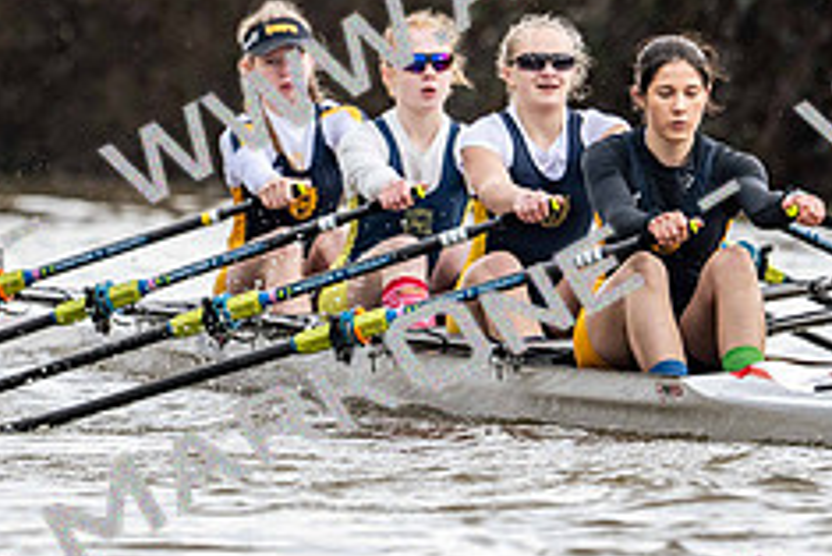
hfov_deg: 2.1
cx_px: 538
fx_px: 22801
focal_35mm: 986
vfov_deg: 1.4
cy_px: 214
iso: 1100
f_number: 4.5
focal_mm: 400
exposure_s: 1/1600
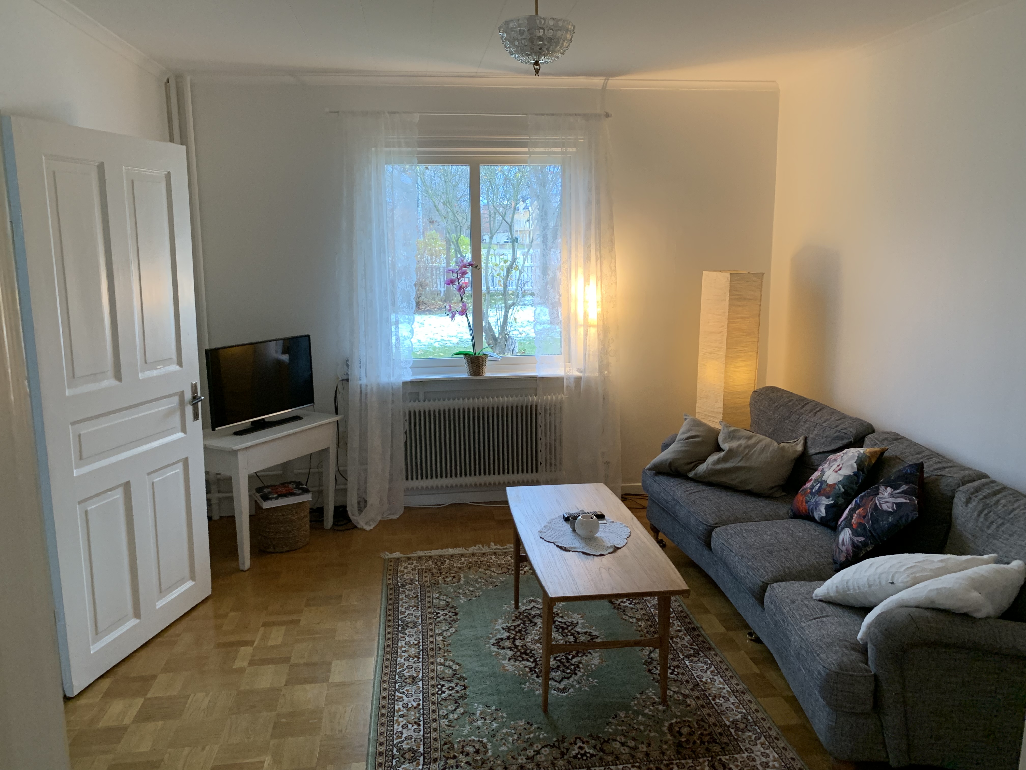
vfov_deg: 53.1
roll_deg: +1.3
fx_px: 771
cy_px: 385
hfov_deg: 67.3
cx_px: 513
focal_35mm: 26
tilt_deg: -9.8
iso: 250
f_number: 1.8
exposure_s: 1/50
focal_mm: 4.25
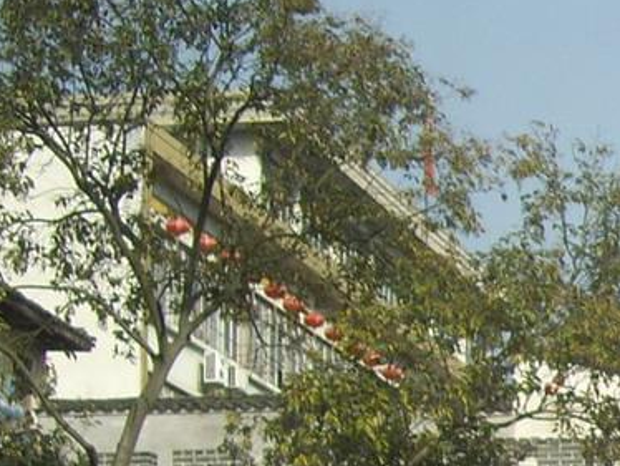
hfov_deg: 9.2
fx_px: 3495
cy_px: 761
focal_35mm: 195
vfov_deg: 7.5
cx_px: 1421
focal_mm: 7.9
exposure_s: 1/640
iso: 64
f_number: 2.8
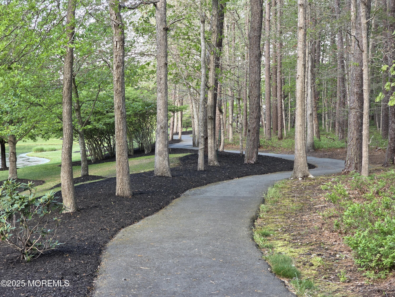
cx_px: 198
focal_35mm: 69
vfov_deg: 21.3
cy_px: 148
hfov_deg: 28.2
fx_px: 787
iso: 125
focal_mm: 7.9
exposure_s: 1/120
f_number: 2.4
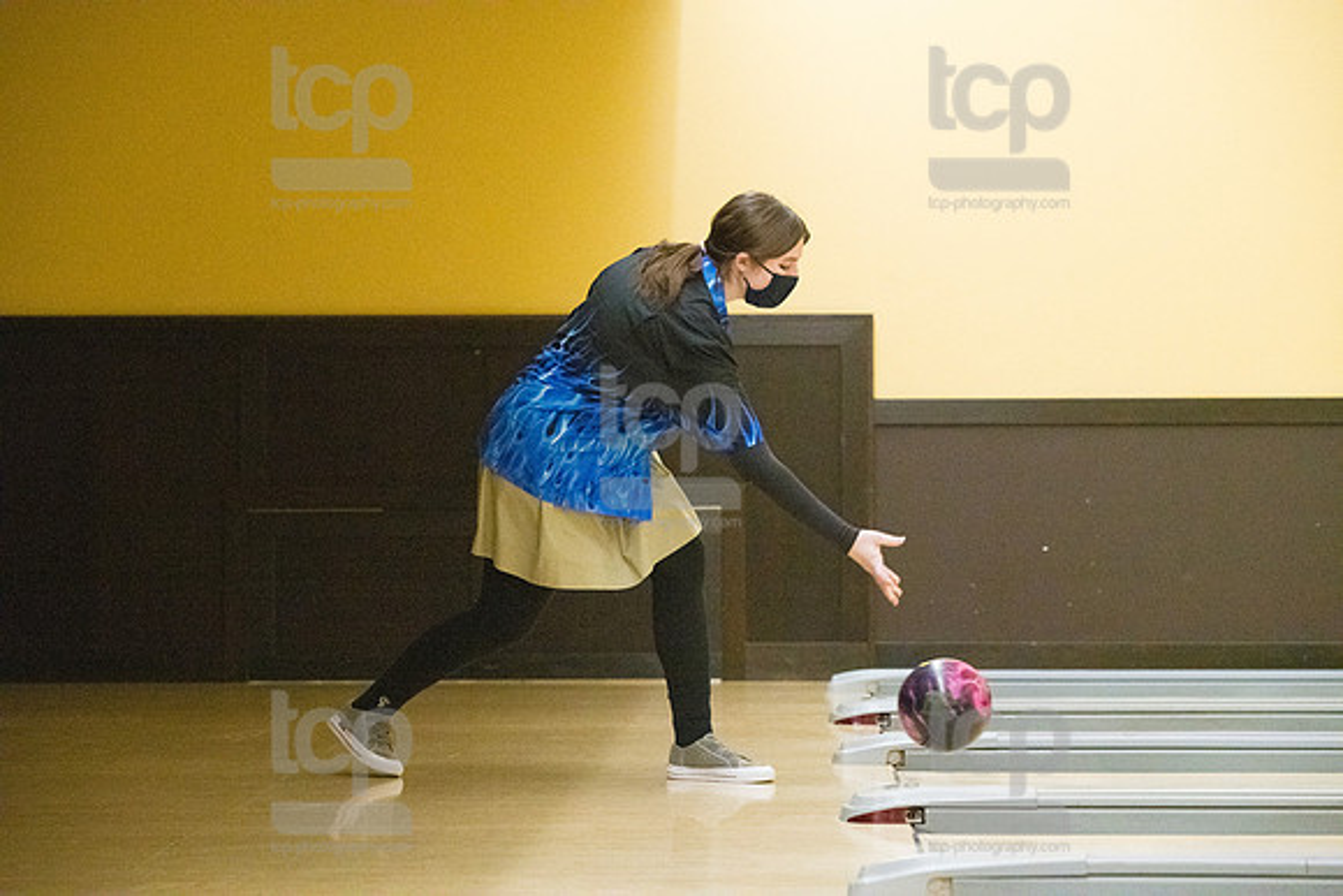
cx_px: 672
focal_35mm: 120
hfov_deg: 17.1
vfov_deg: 11.4
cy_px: 448
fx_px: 4478
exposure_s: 1/1000
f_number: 4.5
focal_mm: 120
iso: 10000
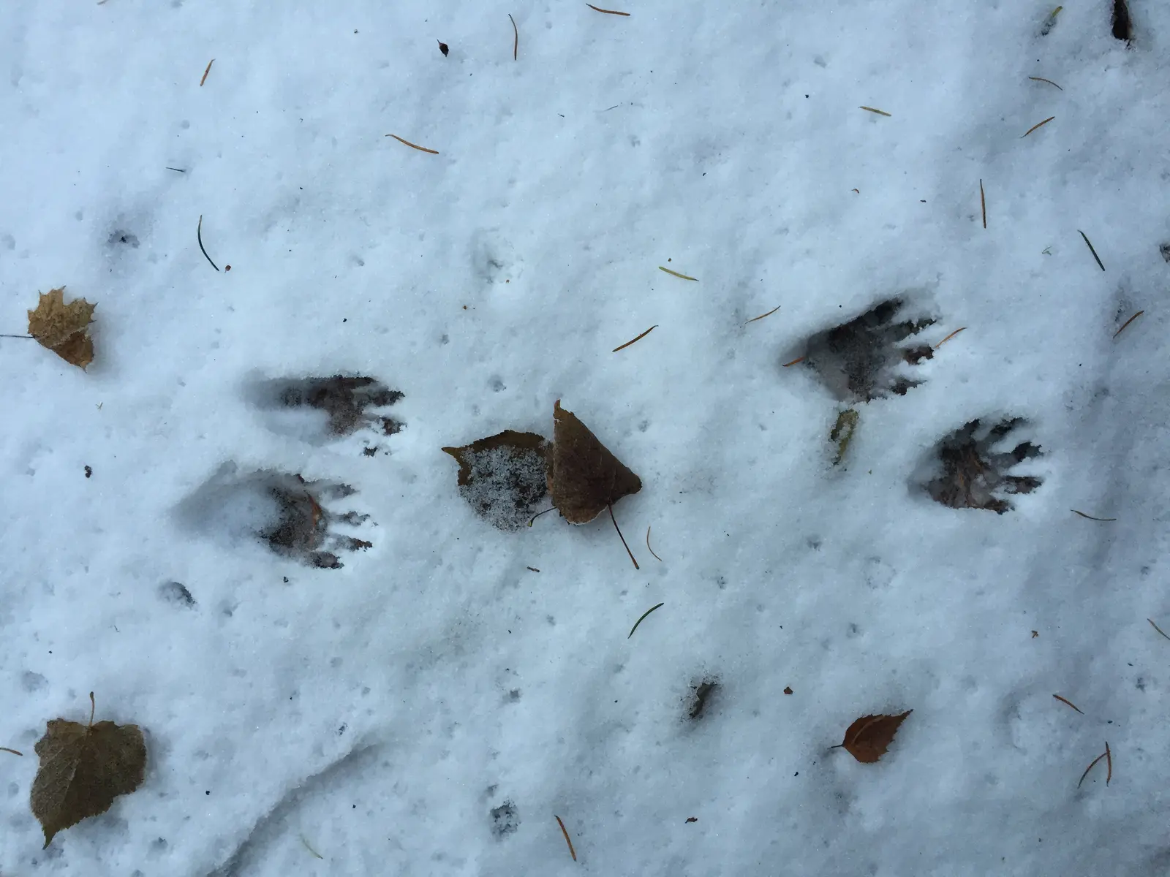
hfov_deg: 61.7
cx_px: 585
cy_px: 438
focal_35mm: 29
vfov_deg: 48.2
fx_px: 980
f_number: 2.2
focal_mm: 4.15
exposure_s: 1/30
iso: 80
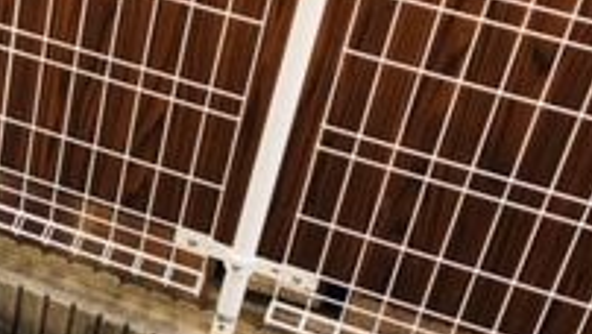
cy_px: 334
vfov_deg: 12.0
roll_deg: -4.2
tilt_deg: -41.9
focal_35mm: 100
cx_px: -126
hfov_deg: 20.0
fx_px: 1571
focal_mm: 4.15
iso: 25
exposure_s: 1/120
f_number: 2.2
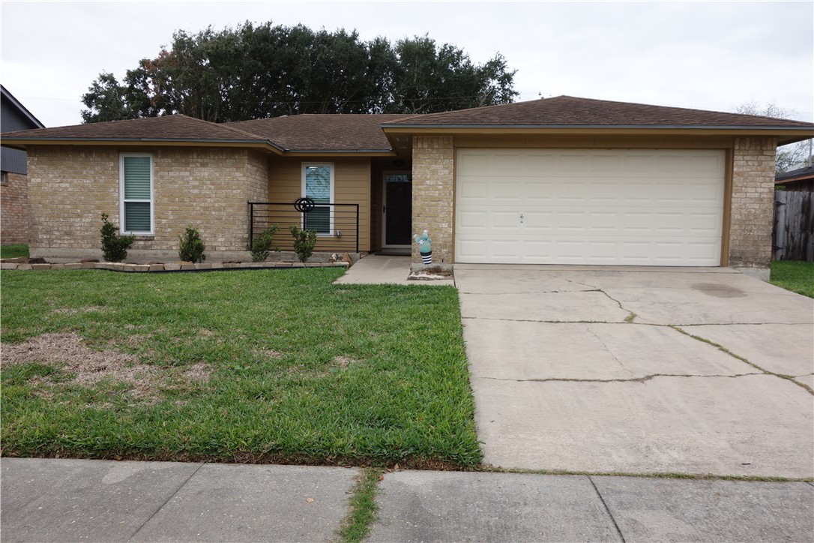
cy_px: 272
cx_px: 407
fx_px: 633
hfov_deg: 65.5
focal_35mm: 28
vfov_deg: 46.4
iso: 125
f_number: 4.5
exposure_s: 1/100
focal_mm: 10.4
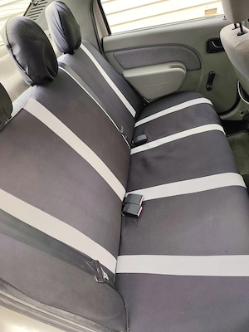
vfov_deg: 73.9
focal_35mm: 23
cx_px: 124
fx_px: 221
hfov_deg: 58.9
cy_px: 166
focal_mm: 6.19
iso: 50
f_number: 1.65
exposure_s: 1/100
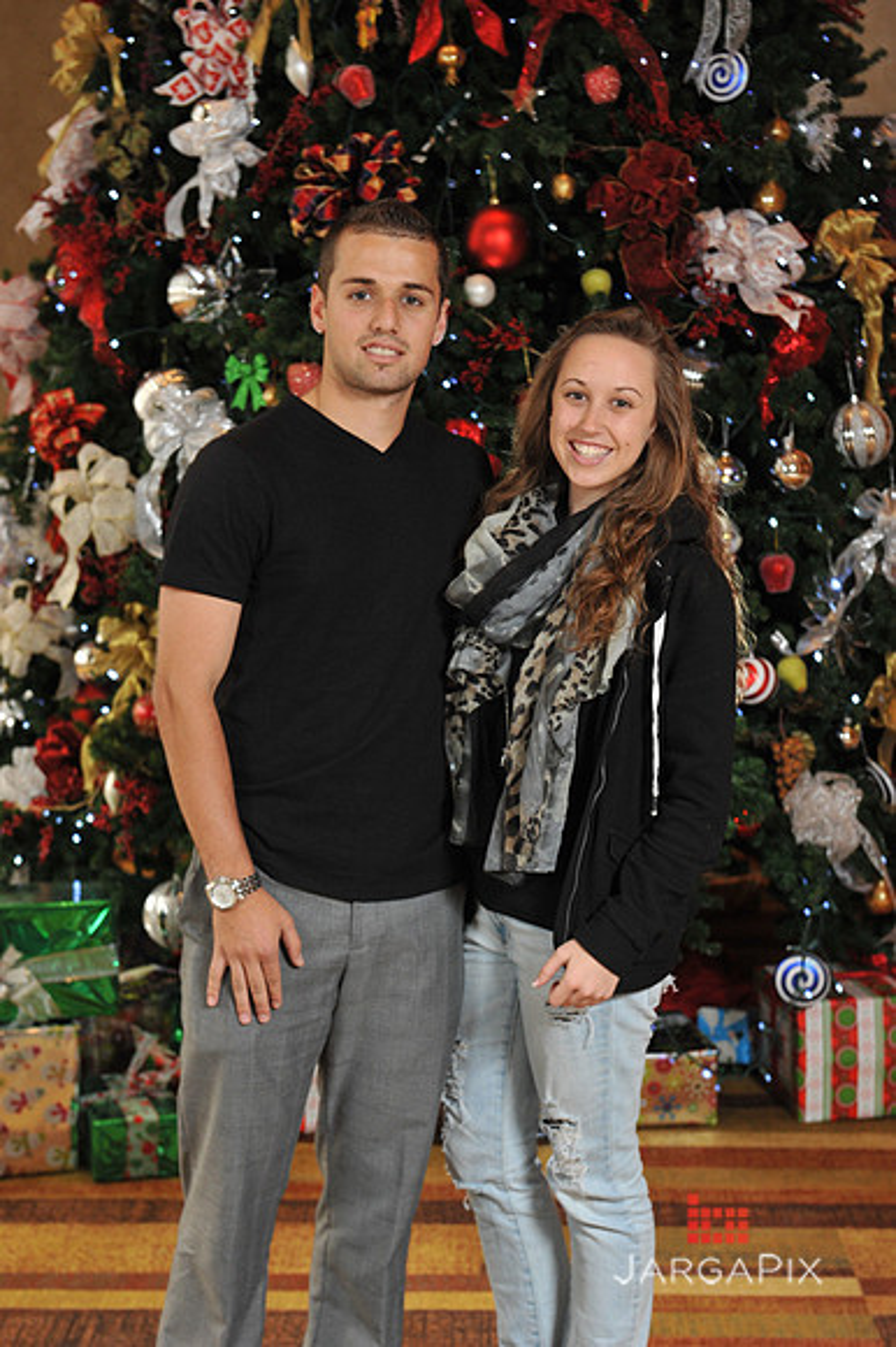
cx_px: 448
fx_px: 2467
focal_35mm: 66
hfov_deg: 20.6
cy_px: 674
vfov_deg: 30.5
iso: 1600
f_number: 6.3
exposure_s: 1/100
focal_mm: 66
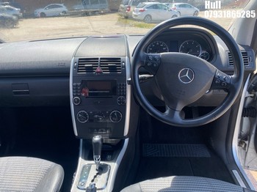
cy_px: 96
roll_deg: +2.2
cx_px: 128
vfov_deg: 53.0
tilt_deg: -25.4
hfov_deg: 67.3
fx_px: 193
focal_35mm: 26
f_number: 1.8
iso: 32
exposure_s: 1/475
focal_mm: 4.25
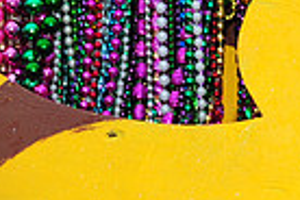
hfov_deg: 4.6
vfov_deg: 3.1
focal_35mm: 440
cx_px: 613
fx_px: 3666
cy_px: -139
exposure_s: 1/80
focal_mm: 105
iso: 250
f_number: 8
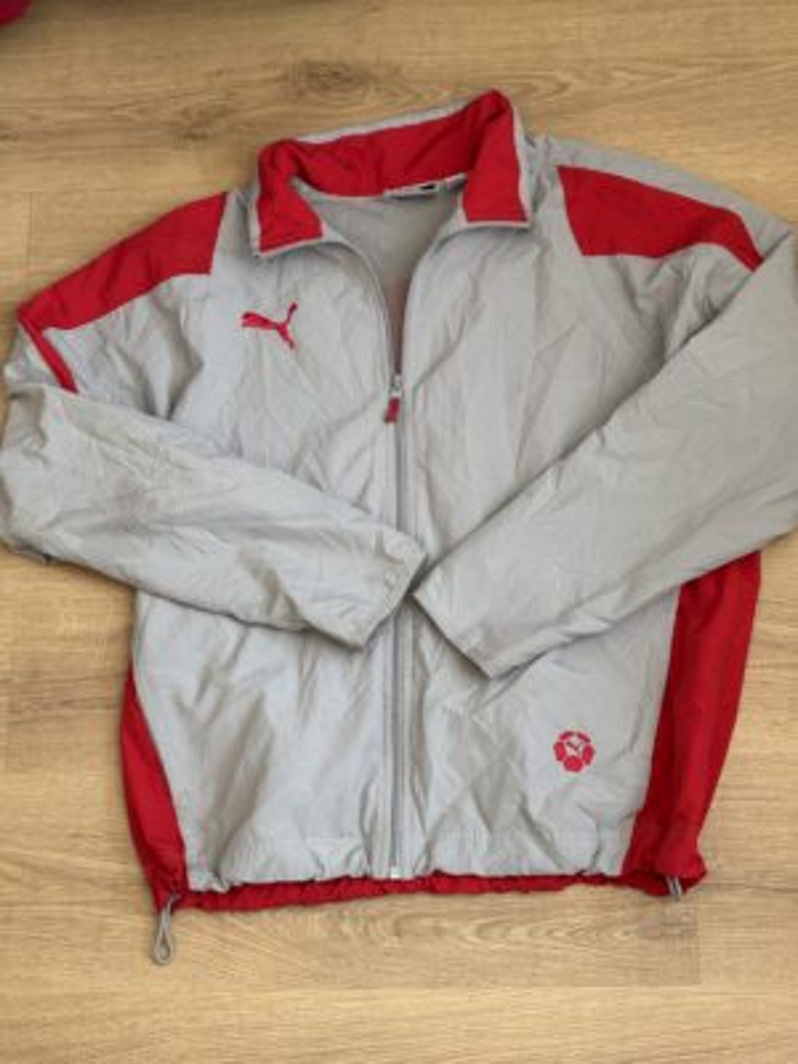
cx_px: 399
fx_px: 1598
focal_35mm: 52
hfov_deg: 28.0
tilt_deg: -72.2
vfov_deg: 36.8
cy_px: 532
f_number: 1.6
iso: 50
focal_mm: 5.96
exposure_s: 1/99
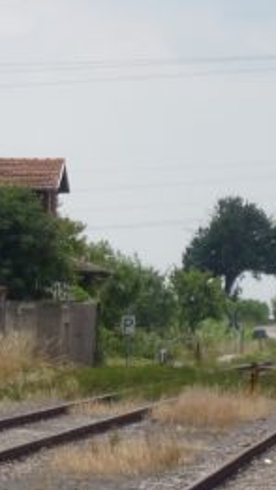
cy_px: 285
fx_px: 5823
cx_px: -32
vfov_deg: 4.8
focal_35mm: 448
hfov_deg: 2.7
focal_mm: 22.8
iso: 100
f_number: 5.8
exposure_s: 1/500
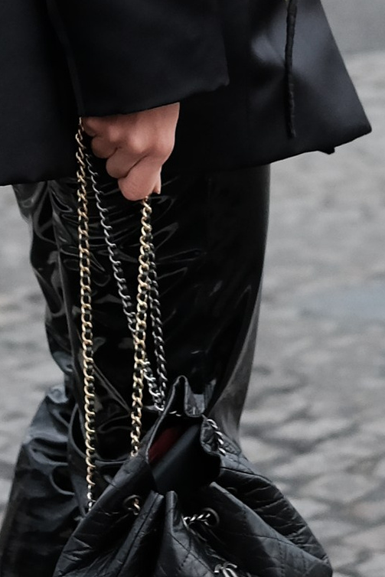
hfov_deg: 5.1
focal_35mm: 270
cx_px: 205
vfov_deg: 7.6
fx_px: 4329
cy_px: -88
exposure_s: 1/8000
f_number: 2
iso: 800
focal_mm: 35
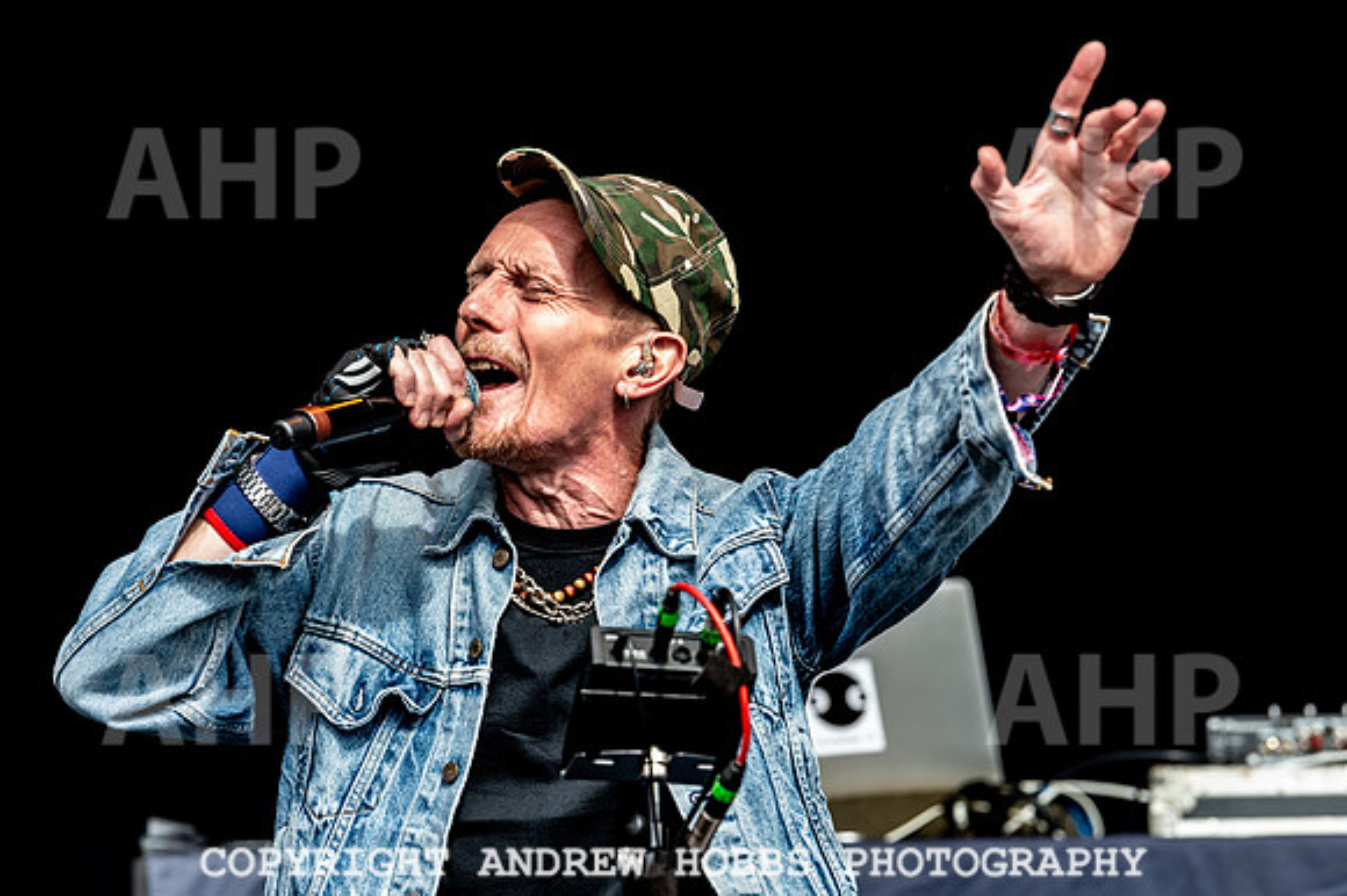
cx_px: 674
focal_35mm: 220
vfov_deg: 6.2
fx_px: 8215
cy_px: 448
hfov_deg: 9.4
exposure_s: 1/500
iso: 320
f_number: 5
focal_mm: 200
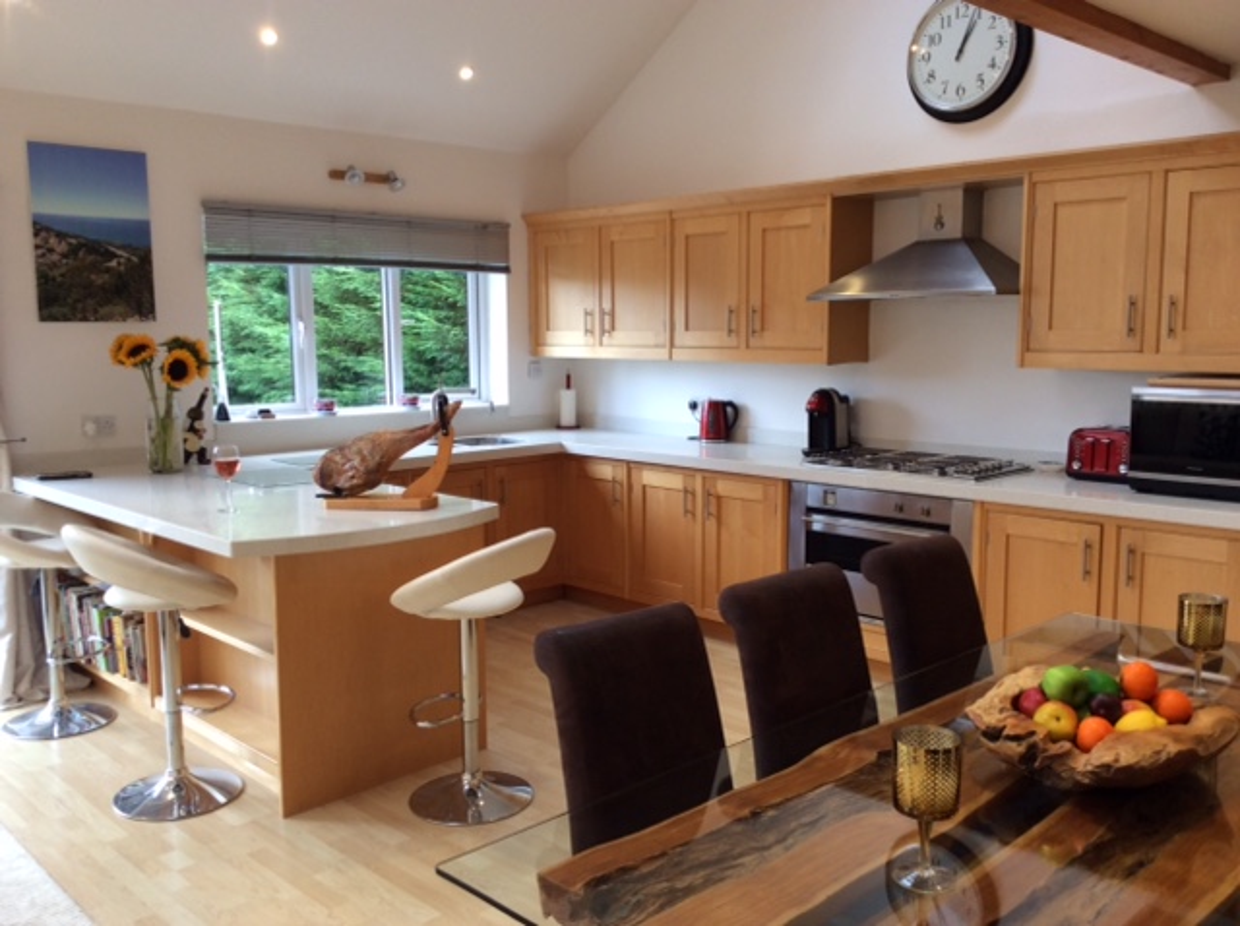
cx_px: 620
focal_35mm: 32
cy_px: 463
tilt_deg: -8.1
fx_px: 1145
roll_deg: +0.8
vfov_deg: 44.1
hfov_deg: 56.9
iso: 32
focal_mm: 3.3
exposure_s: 1/50
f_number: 2.4
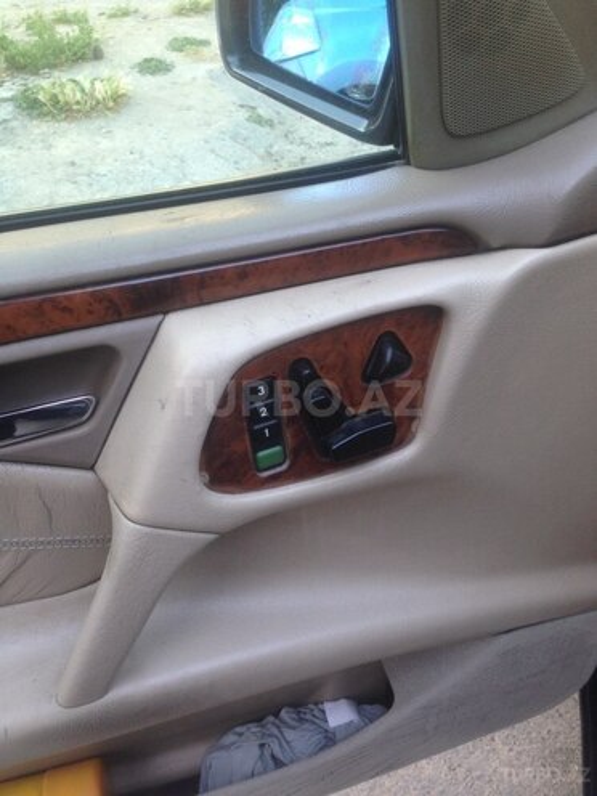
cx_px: 298
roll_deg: +4.6
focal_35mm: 33
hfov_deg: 42.9
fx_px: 759
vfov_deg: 55.4
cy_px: 398
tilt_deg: -37.2
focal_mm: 4.12
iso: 50
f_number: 2.4
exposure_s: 1/30
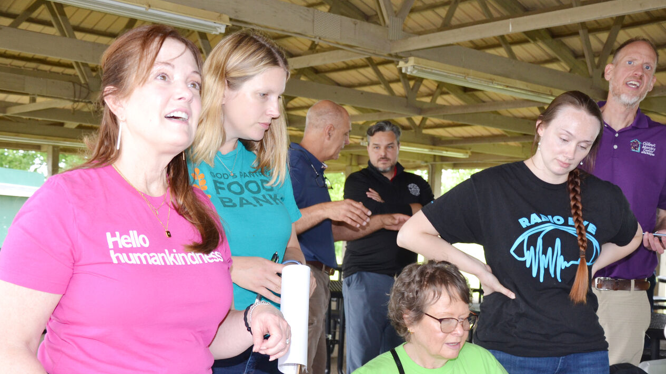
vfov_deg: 24.0
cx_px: 308
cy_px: 256
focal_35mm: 50
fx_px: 877
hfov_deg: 41.6
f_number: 5.6
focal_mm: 25
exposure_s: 1/125
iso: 400
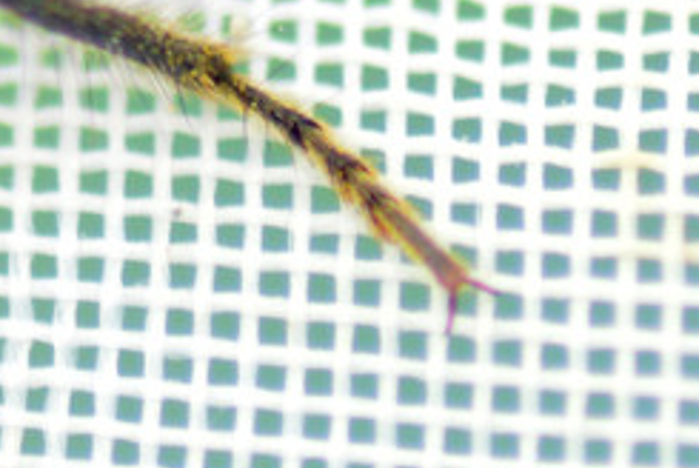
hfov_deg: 3.5
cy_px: -128
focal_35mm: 586
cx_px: -632
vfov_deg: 2.4
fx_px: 11392
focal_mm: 100
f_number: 4.8
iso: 400
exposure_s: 1/320
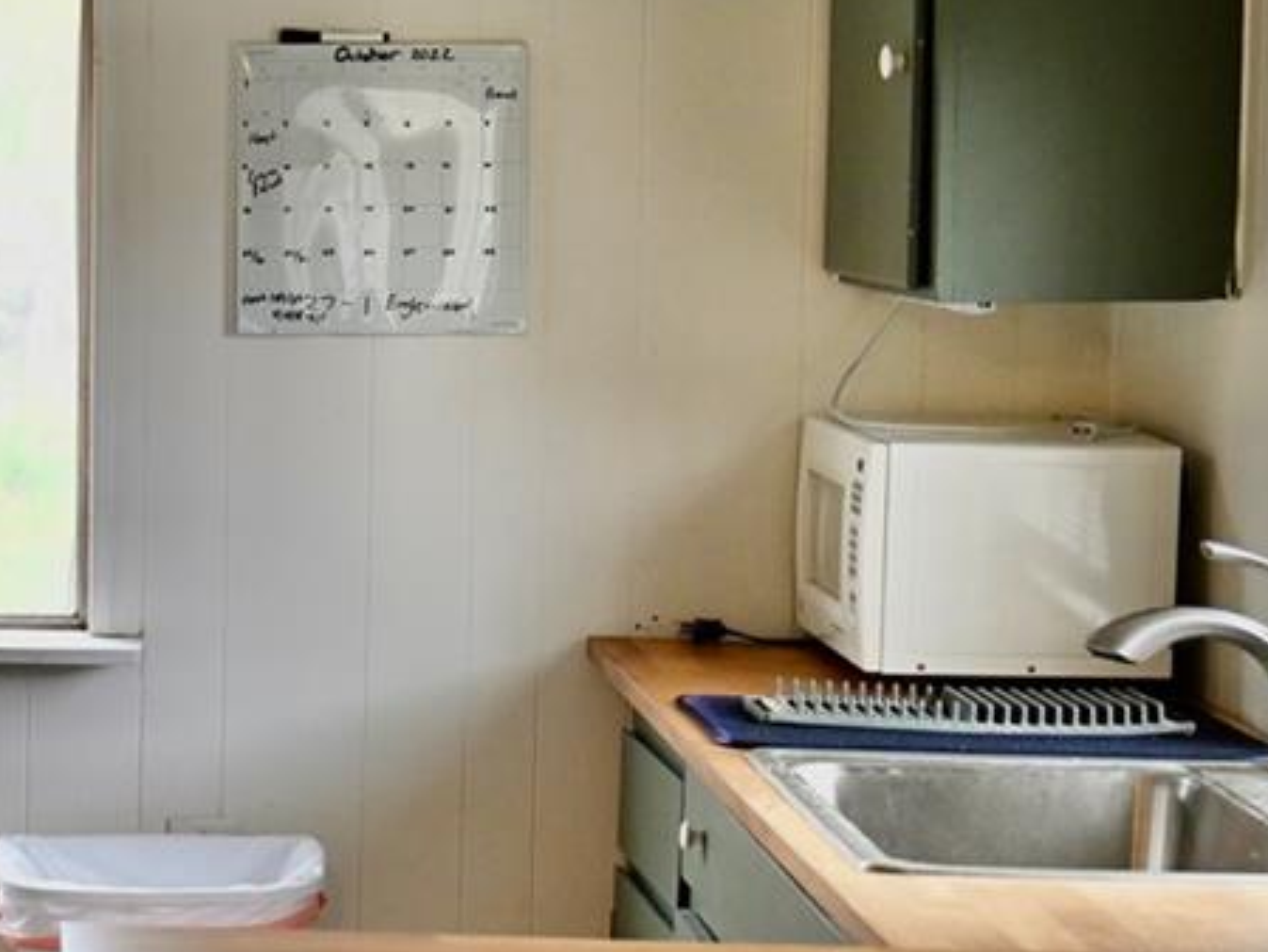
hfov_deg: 14.3
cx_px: 206
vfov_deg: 10.8
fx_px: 5020
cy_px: 840
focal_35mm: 137
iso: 1250
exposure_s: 1/125
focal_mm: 40
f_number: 2.8
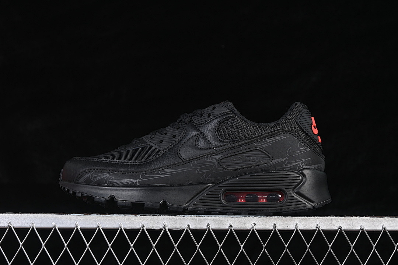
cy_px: 132
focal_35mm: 75
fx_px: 829
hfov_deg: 27.0
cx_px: 199
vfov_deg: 18.2
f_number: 6.3
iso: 160
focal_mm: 50
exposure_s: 1/50
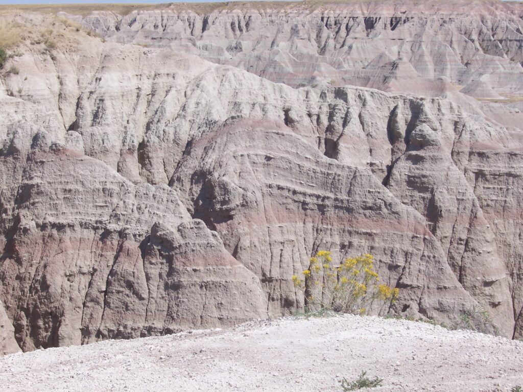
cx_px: 262
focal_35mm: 102
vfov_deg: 14.5
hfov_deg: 19.3
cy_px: 196
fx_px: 1541
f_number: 9.5
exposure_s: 1/250
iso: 80
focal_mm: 16.8
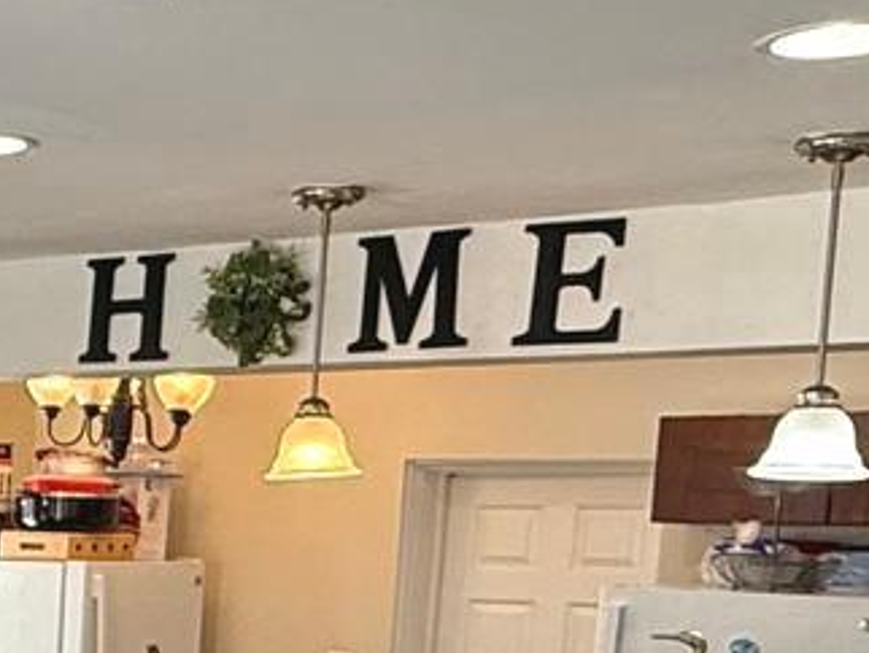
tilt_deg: -7.5
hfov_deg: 18.7
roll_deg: -1.1
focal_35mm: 89
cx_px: -529
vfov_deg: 15.8
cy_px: 834
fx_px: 2236
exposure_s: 1/120
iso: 160
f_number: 2.2
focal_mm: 2.22
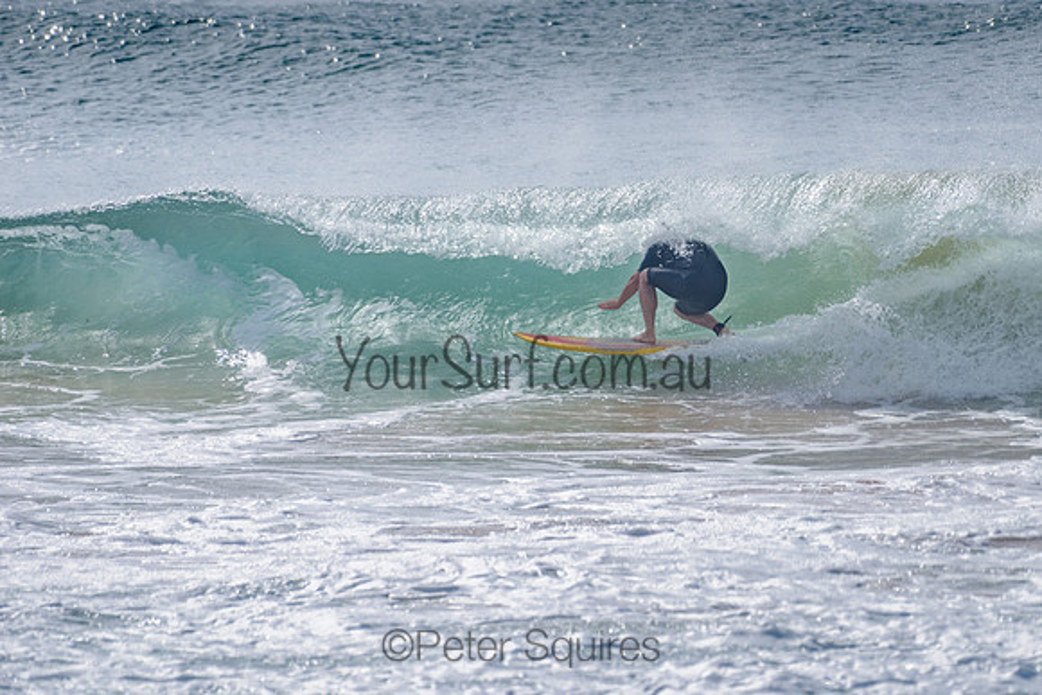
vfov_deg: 2.2
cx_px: 638
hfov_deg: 3.4
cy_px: 270
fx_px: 17722
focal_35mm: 612
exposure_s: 1/2000
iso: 64
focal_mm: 500
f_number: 5.6
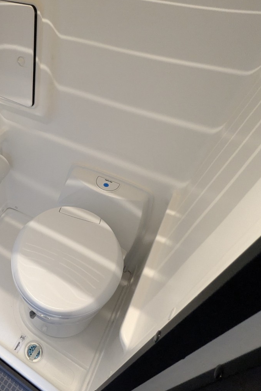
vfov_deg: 76.1
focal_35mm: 23
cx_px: 33
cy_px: 201
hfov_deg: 49.9
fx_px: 250
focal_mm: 2.35
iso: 549
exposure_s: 1/95.8
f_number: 2.2
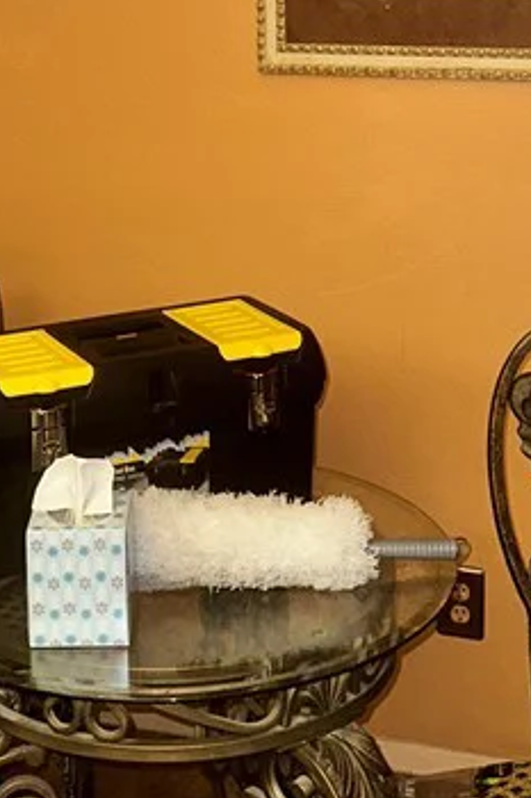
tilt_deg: -3.6
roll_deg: +1.1
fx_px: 1617
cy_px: 16
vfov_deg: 26.4
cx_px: 196
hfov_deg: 18.6
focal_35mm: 73
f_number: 1.78
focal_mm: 6.86
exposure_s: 1/13
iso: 125
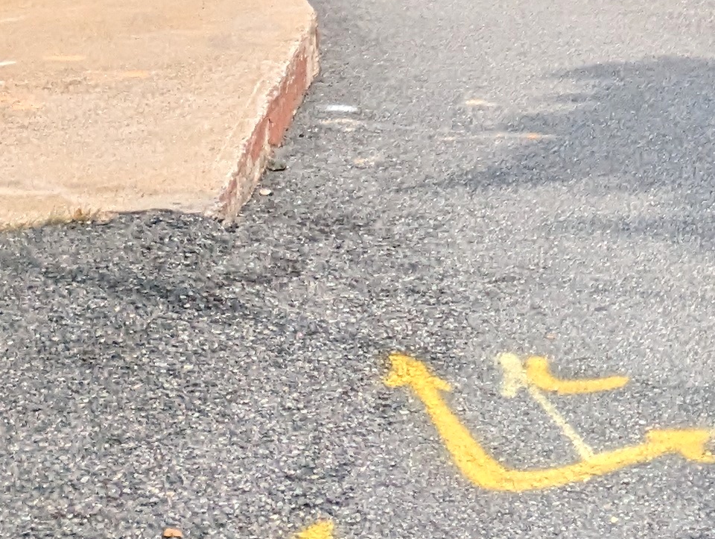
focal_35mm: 68
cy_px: -293
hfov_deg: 24.3
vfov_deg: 18.8
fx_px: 1407
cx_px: 971
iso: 52
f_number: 2.2
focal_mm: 2.35
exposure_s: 1/2653
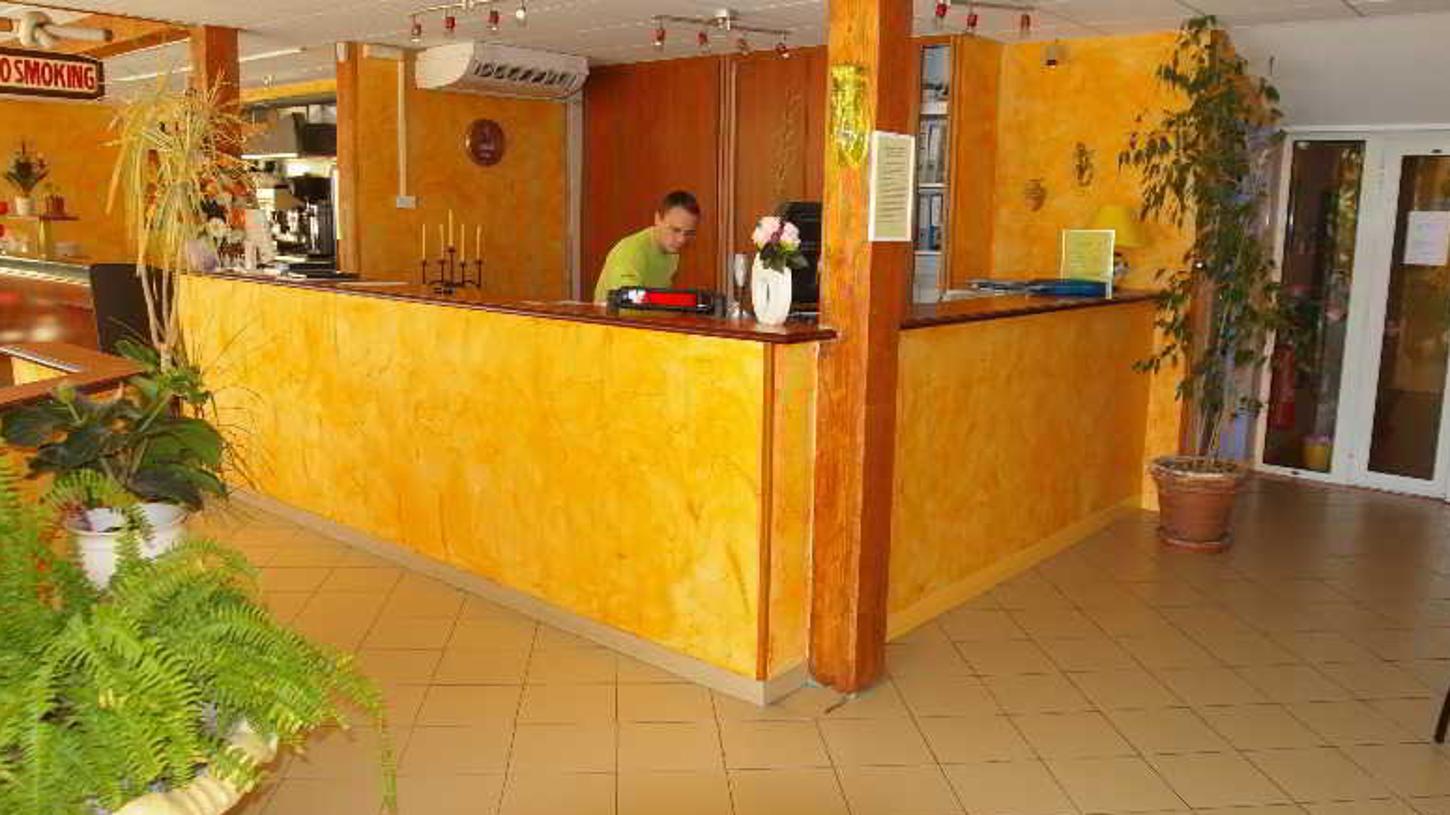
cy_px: 393
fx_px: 1059
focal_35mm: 28
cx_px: 726
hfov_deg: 68.8
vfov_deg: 42.1
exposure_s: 1/60
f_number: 4
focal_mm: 17
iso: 400
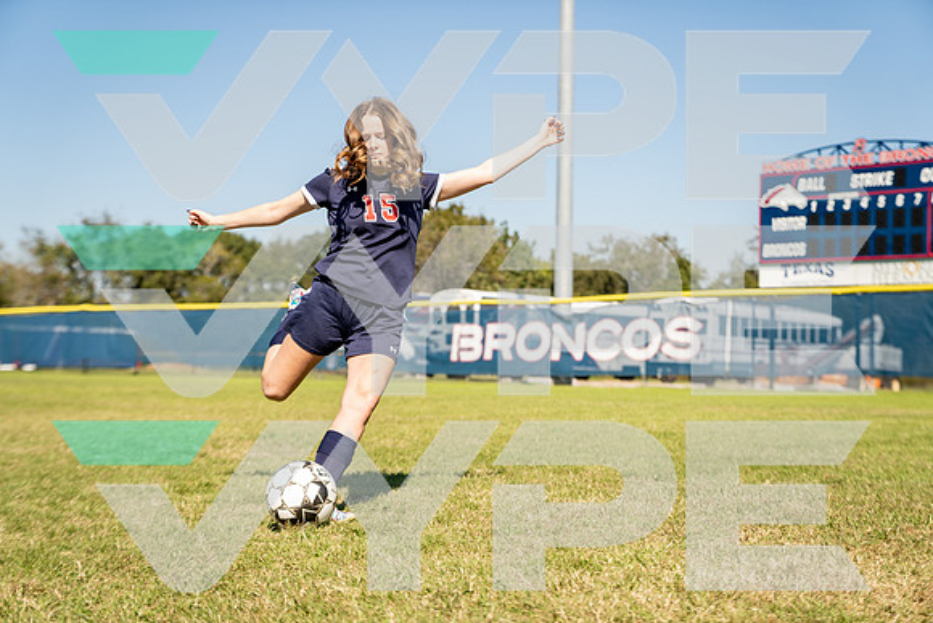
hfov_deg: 33.4
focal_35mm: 60
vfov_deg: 22.6
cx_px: 466
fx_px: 1555
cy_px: 312
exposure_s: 1/1000
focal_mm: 60
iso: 100
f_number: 2.8
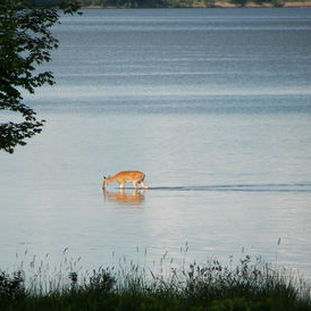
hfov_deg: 3.4
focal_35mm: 513
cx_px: 107
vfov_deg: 3.4
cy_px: 156
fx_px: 5214
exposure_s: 1/500
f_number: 3.7
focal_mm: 72
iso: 50
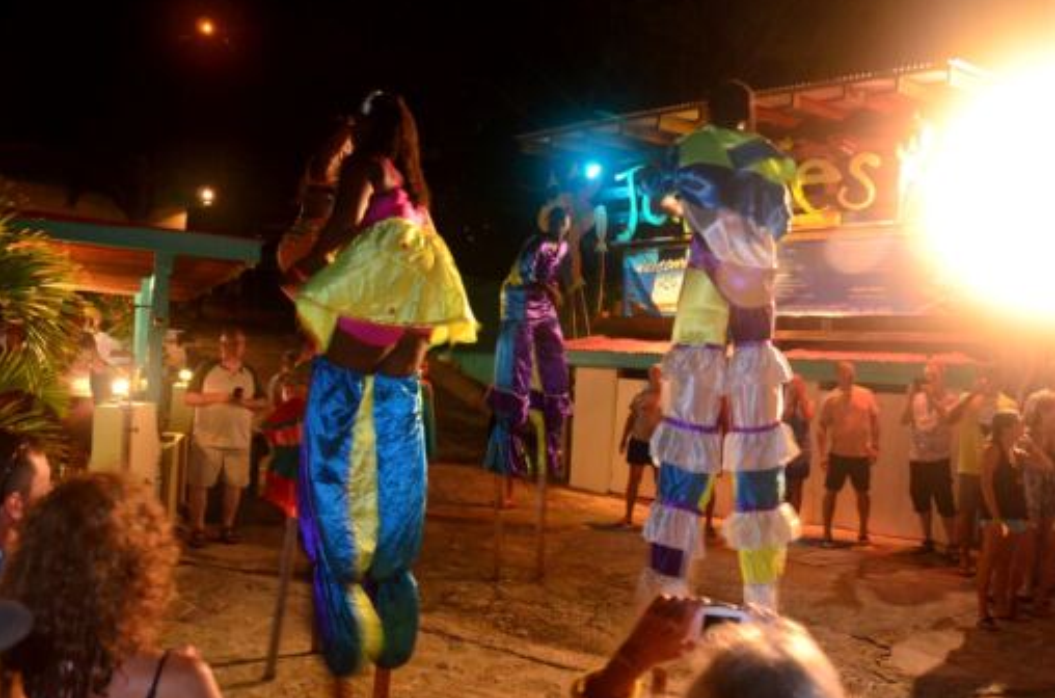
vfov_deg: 38.7
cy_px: 325
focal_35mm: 34
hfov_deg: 55.9
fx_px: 994
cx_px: 528
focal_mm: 18
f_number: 3.5
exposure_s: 1/20
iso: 2500
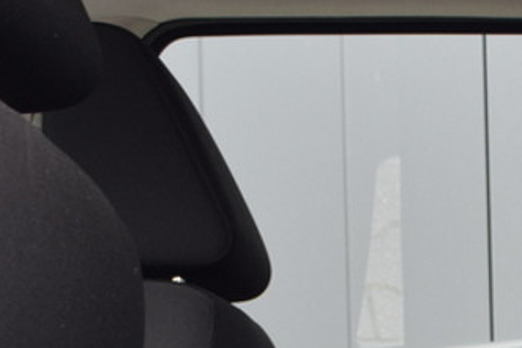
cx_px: 514
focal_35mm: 133
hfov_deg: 15.1
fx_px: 1931
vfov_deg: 9.8
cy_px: 620
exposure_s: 1/125
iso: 400
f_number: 5.6
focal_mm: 21
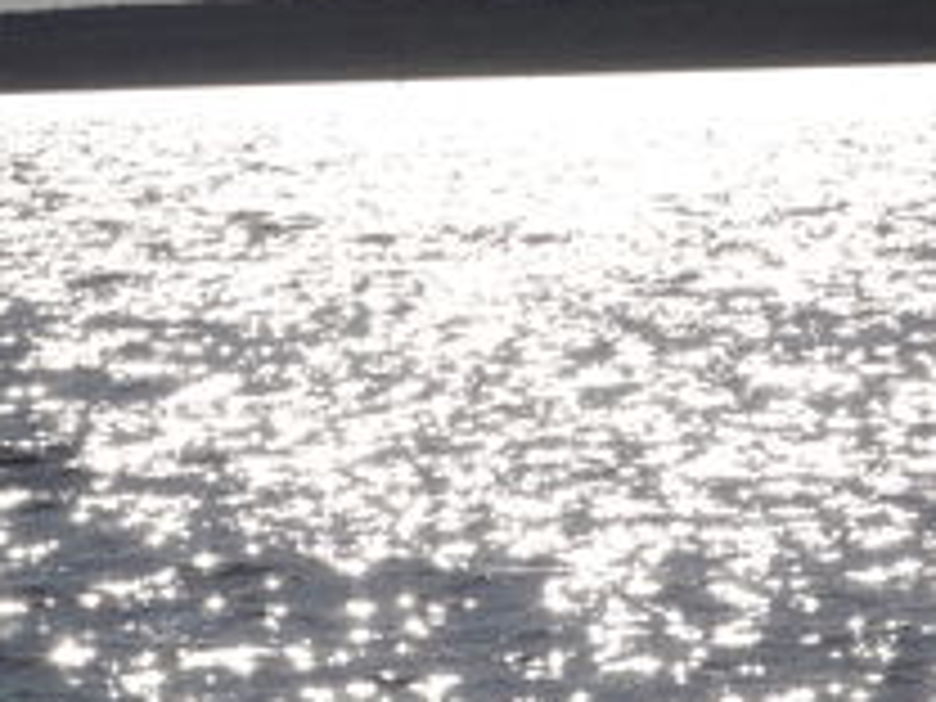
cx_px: 40
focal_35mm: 324
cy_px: 68
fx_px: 8761
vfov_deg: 4.6
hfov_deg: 6.1
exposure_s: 1/2000
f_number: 7.1
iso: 100
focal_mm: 32.6
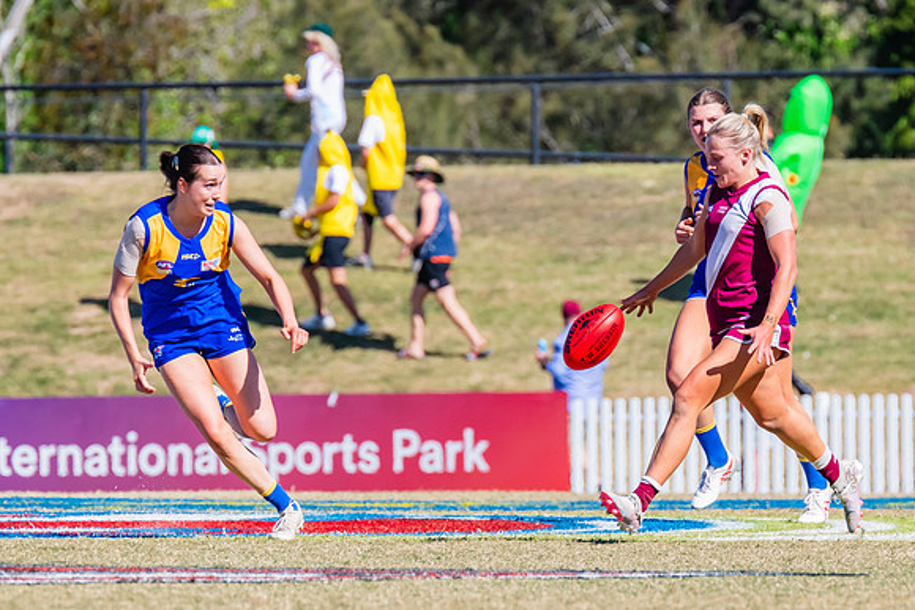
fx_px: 18029
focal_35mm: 709
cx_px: 653
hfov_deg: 2.9
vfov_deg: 1.9
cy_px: 246
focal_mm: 420
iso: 800
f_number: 10
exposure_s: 1/1600
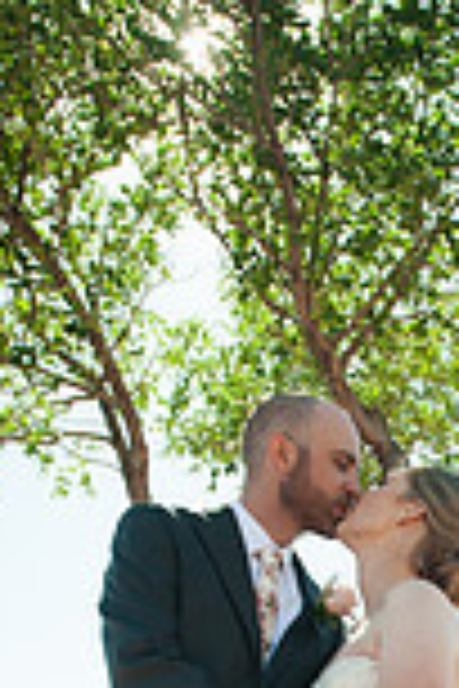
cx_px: 430
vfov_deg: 32.9
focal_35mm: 50
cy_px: 814
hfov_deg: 26.0
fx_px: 956
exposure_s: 1/400
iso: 200
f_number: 4.5
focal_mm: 17
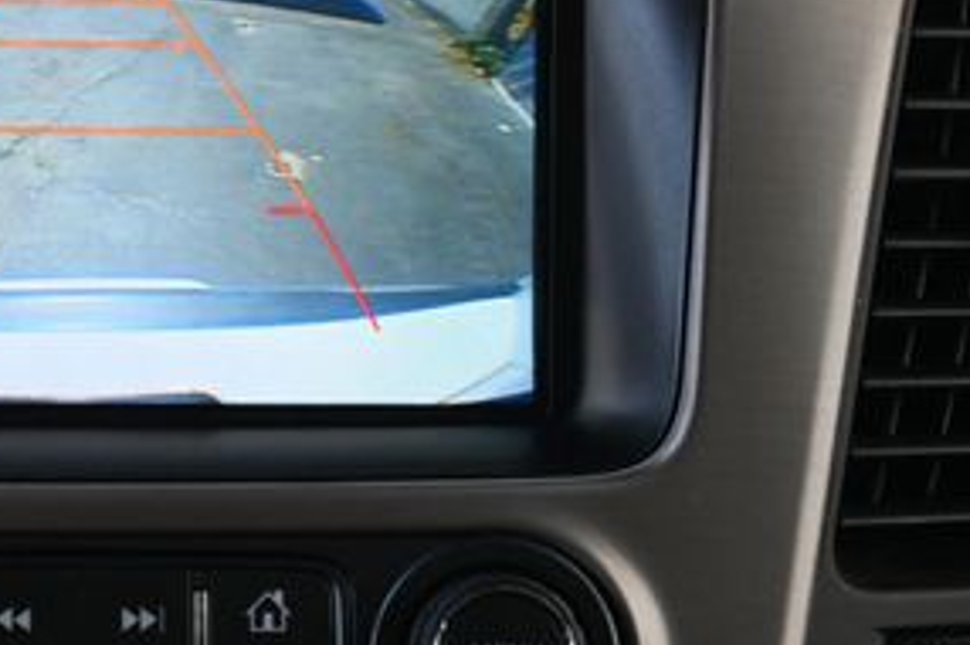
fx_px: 4521
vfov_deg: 8.1
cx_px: 58
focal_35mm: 168
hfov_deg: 12.1
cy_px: 207
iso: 800
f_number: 6.3
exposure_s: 1/125
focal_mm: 50
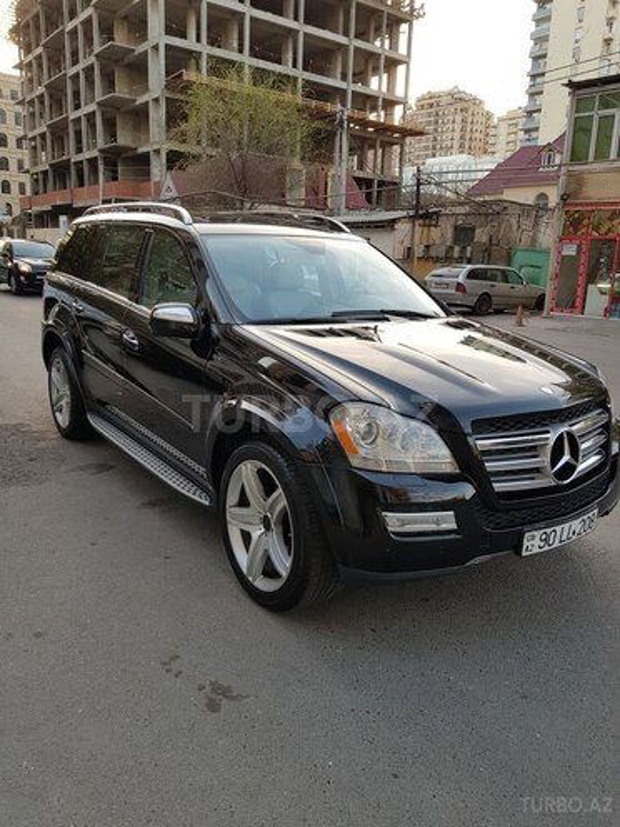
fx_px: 621
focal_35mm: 26
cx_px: 310
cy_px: 414
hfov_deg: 53.1
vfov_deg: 67.3
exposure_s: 1/100
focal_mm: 4.2
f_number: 1.7
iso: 50
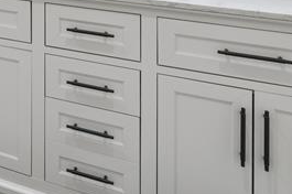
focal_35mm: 59
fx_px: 476
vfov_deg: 19.4
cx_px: -133
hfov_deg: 26.1
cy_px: -114
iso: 400
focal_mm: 15.2
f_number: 13
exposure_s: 1/15
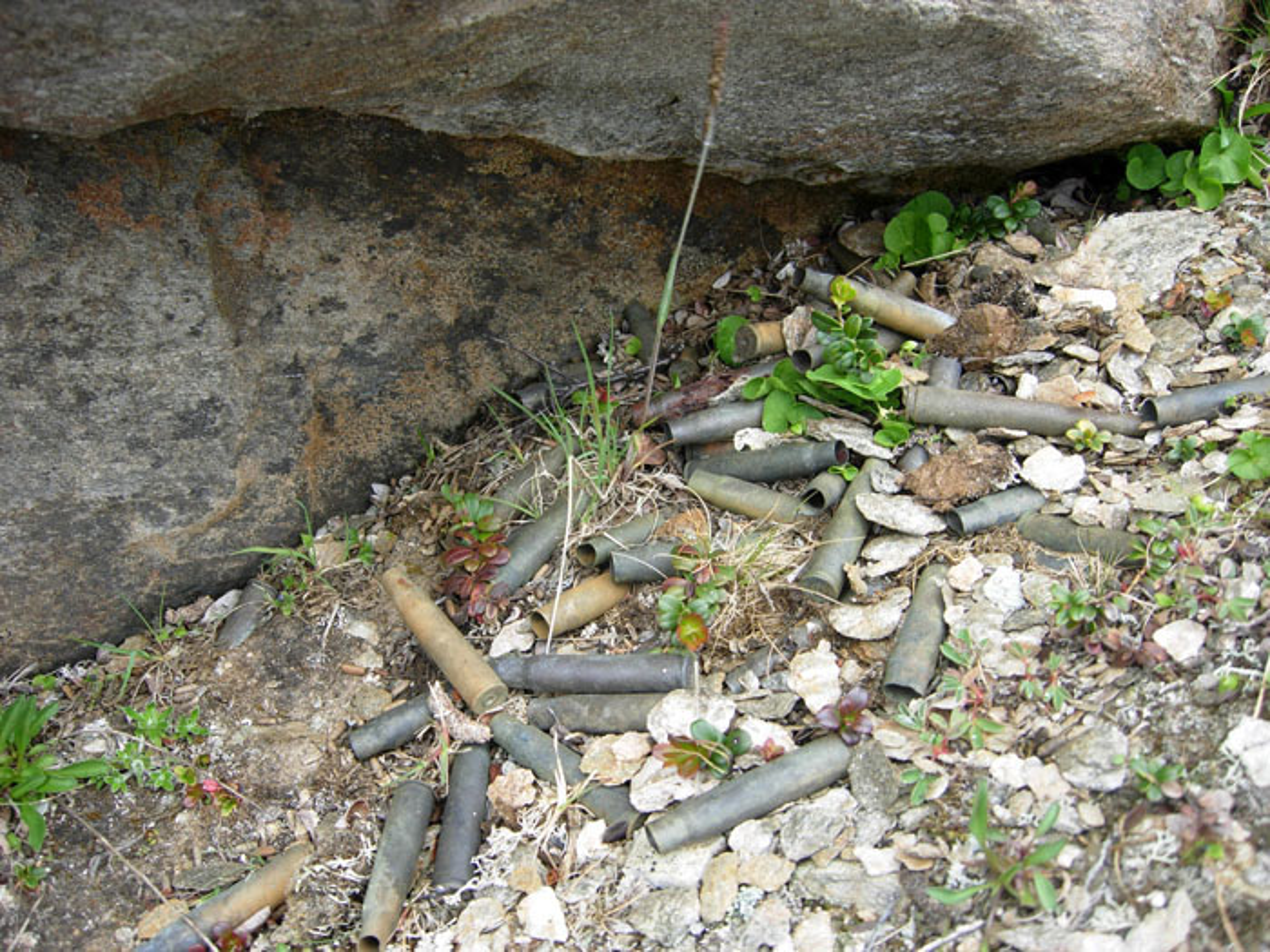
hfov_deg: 51.4
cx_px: 635
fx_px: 1321
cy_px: 476
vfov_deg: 39.7
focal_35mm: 36
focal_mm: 7.5
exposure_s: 1/71.8
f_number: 3
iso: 50
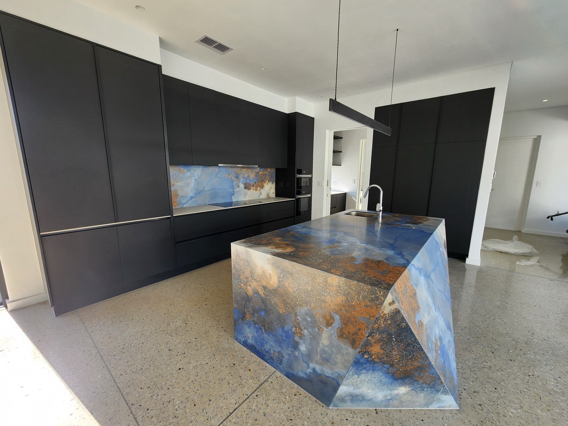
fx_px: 213
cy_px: 213
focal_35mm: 13
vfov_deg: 89.9
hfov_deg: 106.2
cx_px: 284
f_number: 2.2
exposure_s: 1/138
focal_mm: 2.2
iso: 50
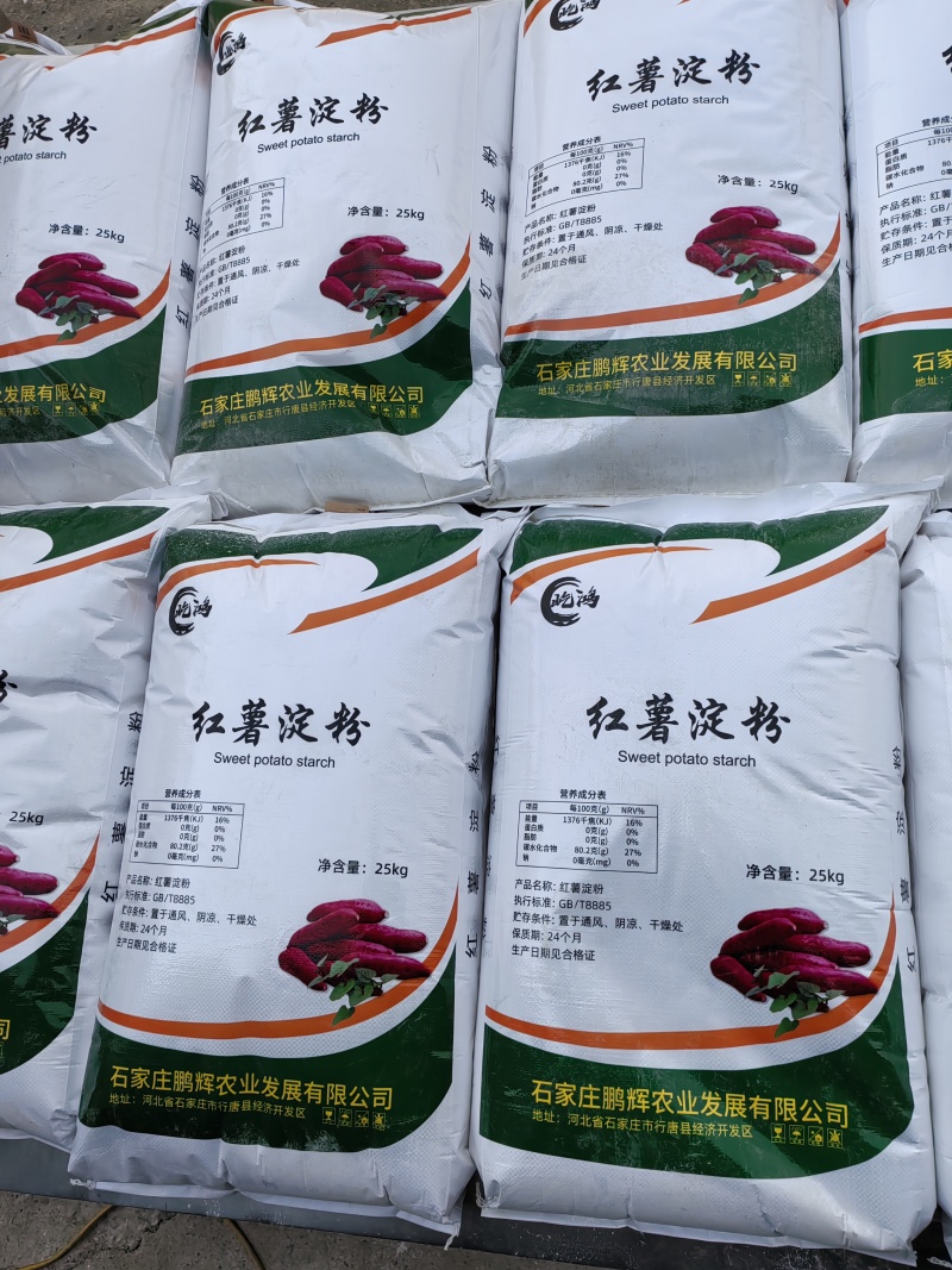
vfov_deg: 65.3
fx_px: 990
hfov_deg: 51.3
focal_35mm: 27
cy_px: 635
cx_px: 476
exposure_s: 1/2247
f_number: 1.9
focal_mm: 5.52
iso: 50
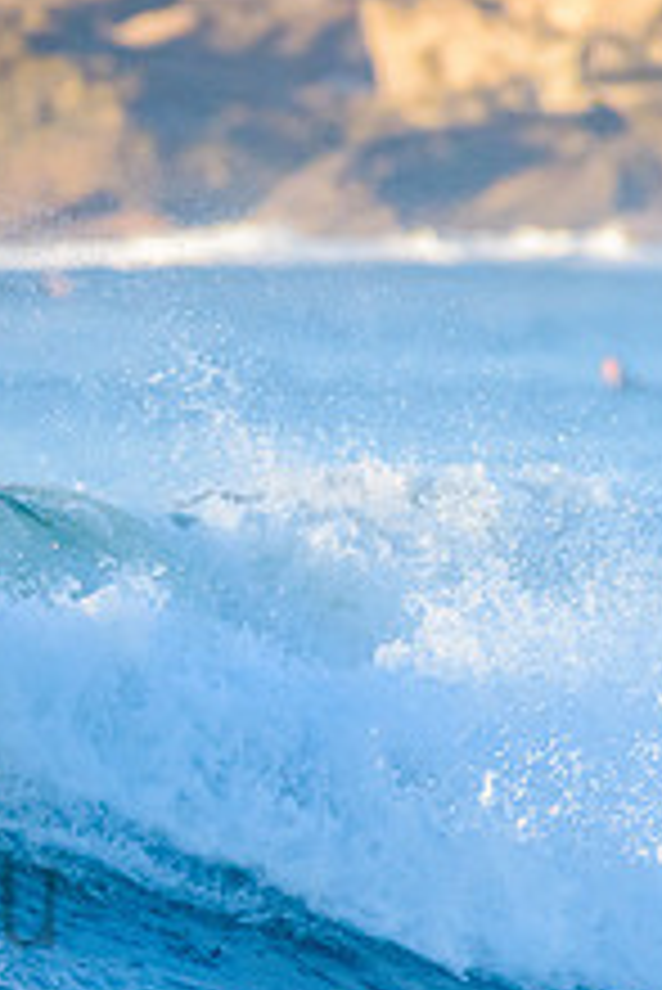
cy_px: 773
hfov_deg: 0.9
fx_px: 44143
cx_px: -426
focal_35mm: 1603
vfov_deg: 1.3
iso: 720
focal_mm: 500
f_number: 5.6
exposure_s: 1/2000
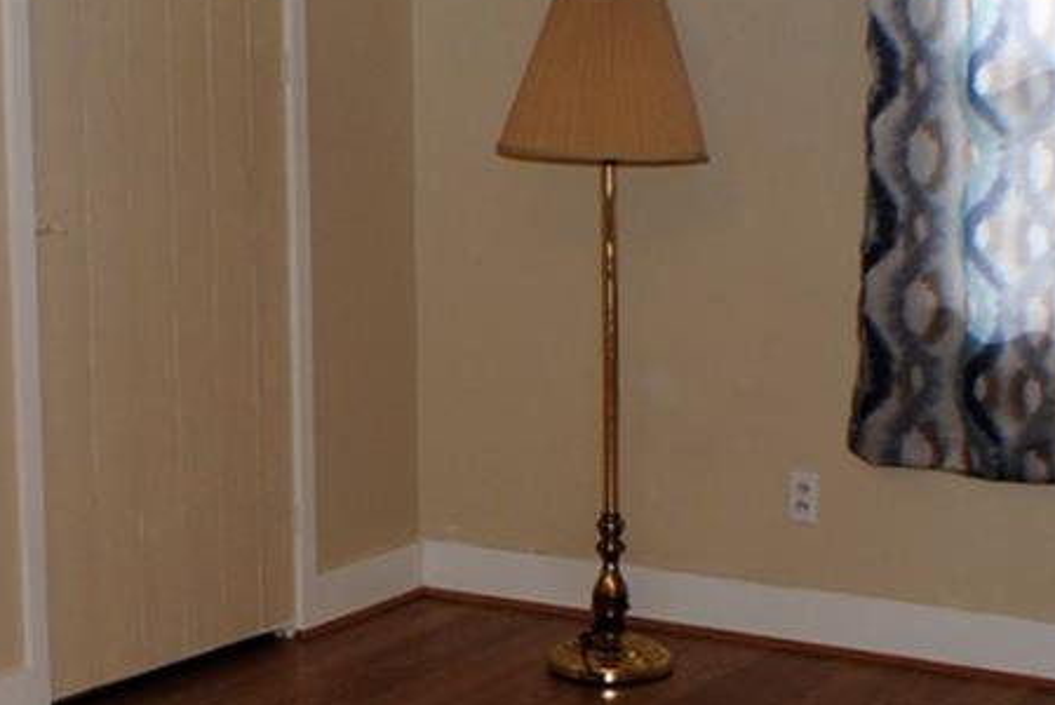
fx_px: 2610
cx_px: 219
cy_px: 618
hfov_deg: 22.6
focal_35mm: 89
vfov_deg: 15.2
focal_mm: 26
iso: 200
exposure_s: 1/60
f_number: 4.2
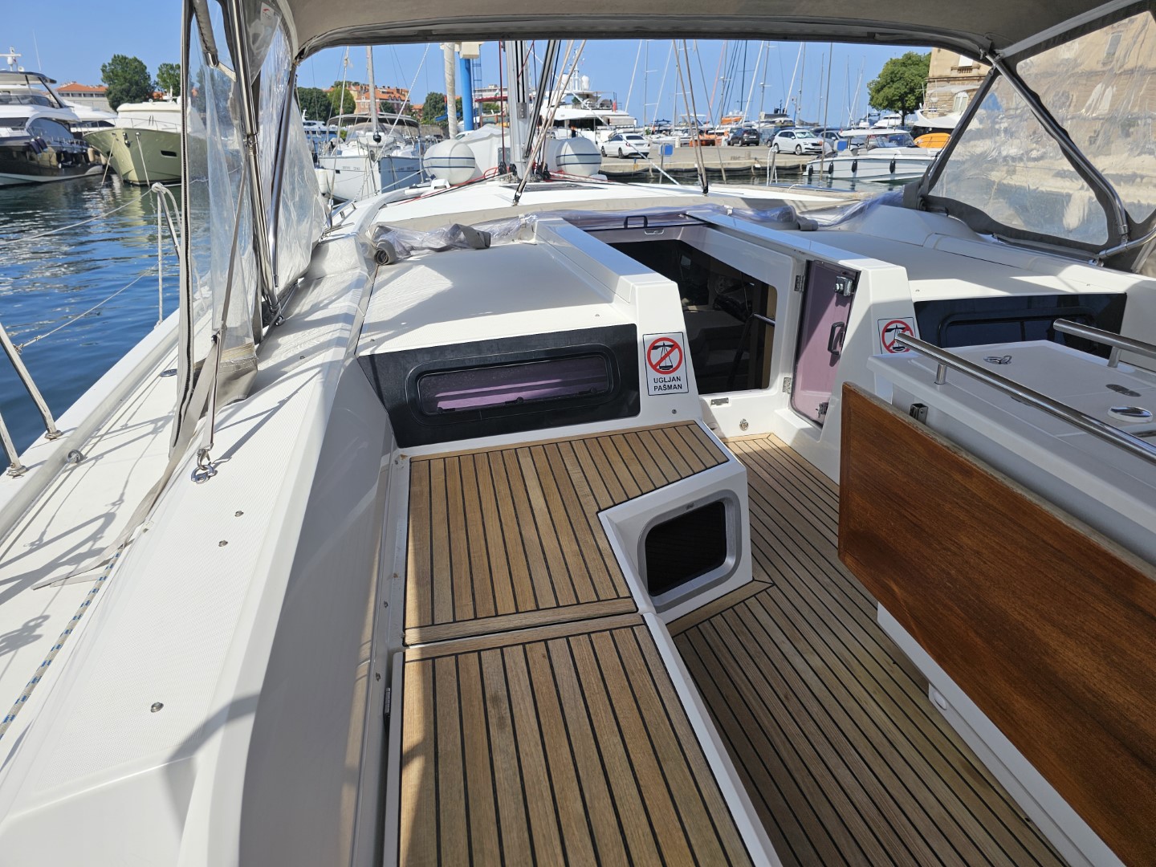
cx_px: 578
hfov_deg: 73.9
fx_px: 768
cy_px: 434
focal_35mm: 23
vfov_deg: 58.9
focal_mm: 6.3
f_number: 1.7
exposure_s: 1/1179
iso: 12
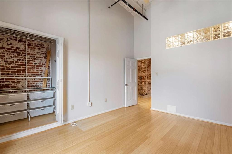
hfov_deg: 96.8
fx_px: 103
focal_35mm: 16
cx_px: 116
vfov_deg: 73.7
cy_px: 77
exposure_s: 1/20
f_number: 8
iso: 640
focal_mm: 16
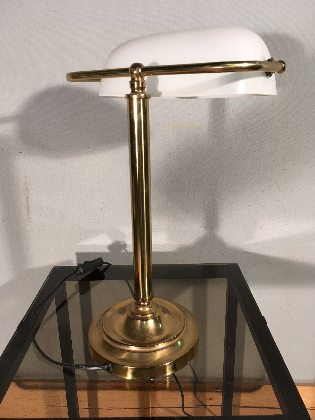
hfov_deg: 48.2
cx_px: 158
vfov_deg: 61.7
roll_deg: +1.1
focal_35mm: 29
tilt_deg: -18.4
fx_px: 352
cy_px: 210
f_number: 2.2
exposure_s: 1/33
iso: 50
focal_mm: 4.15
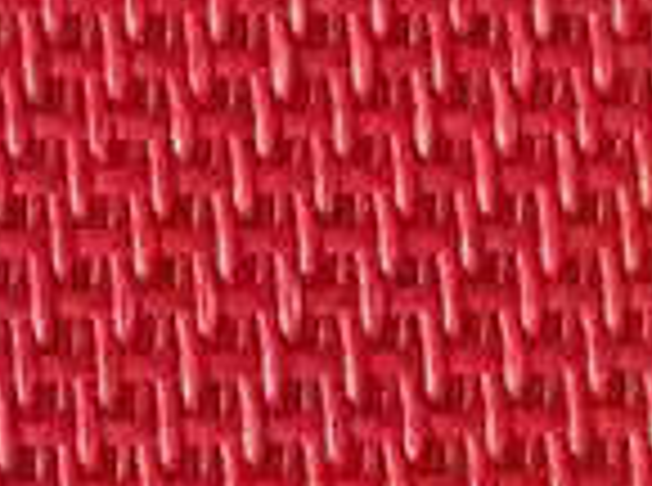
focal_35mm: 242
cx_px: -1529
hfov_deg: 7.0
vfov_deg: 5.7
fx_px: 4547
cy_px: -1026
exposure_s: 1/15
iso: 200
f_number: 2.4
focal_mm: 4.28
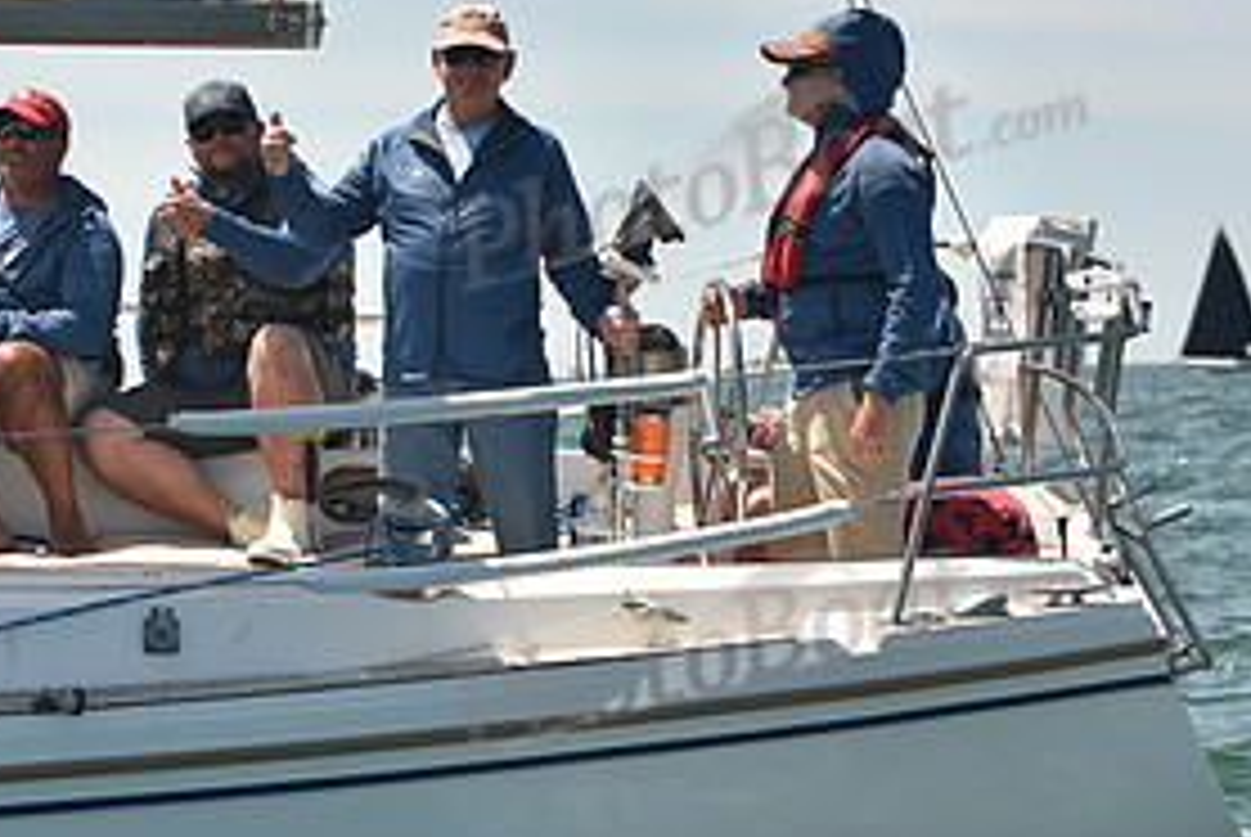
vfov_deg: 9.4
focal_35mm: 146
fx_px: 5079
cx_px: 225
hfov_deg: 14.0
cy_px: 470
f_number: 5
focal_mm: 70
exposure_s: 1/800
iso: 250
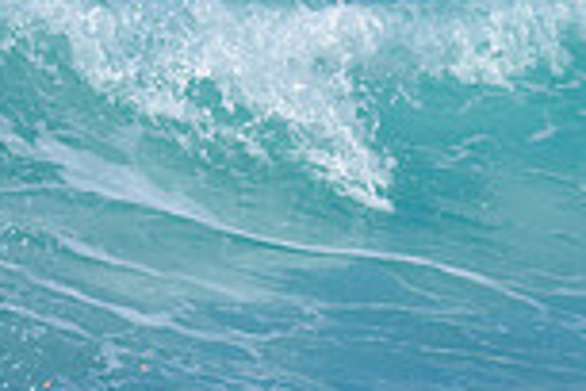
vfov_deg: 0.3
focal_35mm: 4137
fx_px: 67336
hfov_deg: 0.5
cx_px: -150
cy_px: 82
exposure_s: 1/2000
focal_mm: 800
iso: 220
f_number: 6.3
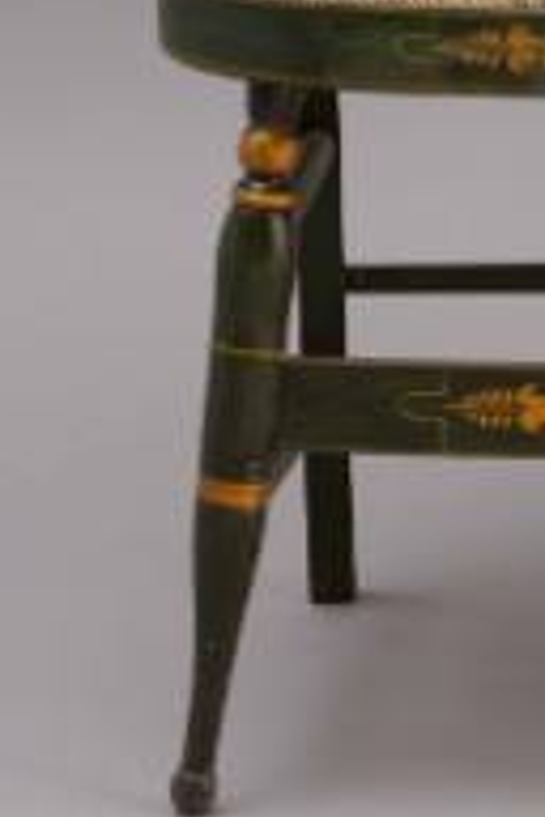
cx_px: 594
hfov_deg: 5.1
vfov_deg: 7.7
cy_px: -4
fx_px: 6085
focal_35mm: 268
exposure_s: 1/125
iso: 100
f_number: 16
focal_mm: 105
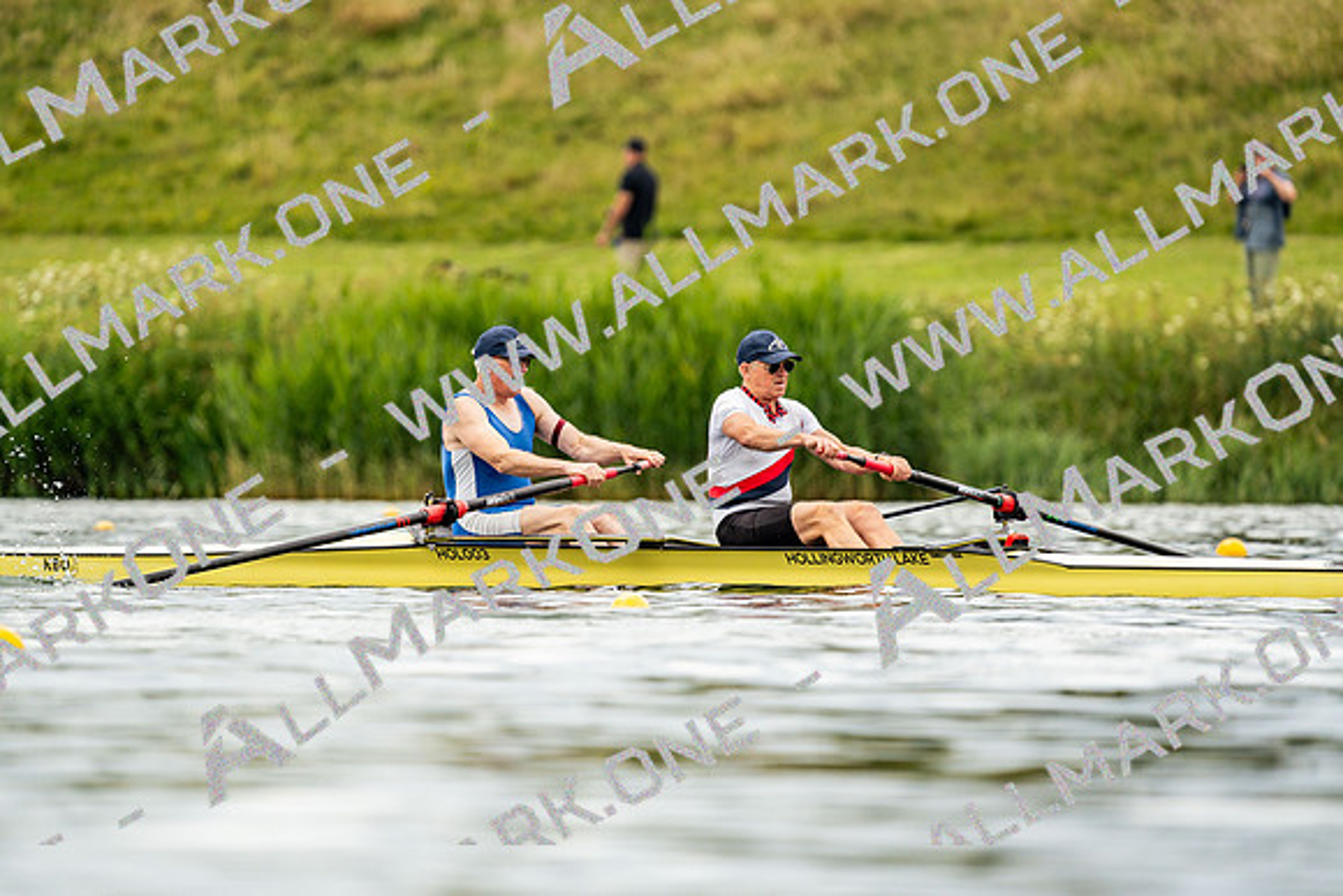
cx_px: 672
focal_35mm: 600
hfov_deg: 3.4
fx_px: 22388
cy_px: 448
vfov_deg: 2.3
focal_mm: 600
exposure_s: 1/2000
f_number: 6.3
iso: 500
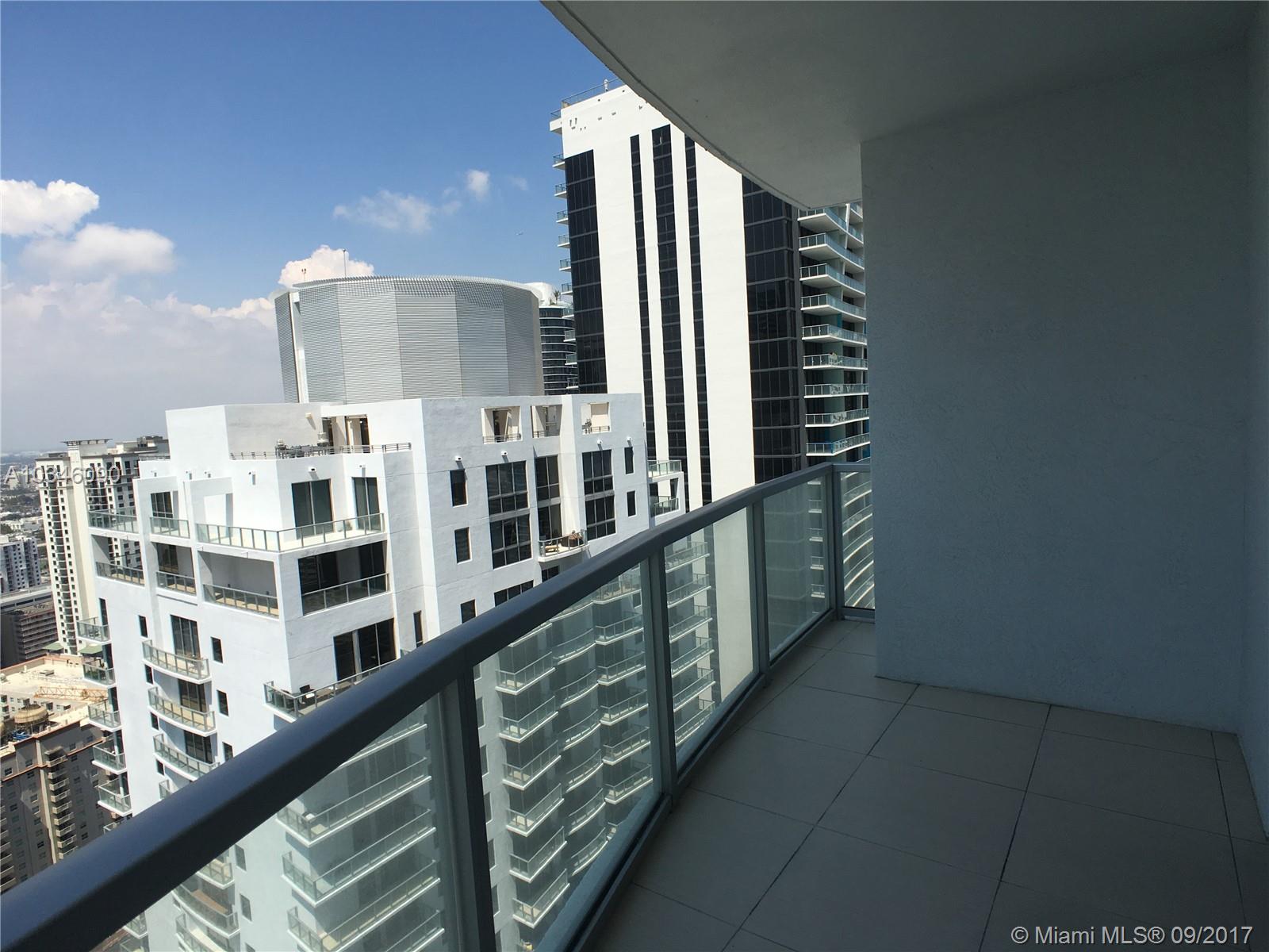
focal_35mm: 29
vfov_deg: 48.2
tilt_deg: -4.1
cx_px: 634
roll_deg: +3.3
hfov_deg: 61.7
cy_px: 476
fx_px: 1063
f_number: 2.2
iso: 25
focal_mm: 4.15
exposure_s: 1/2262
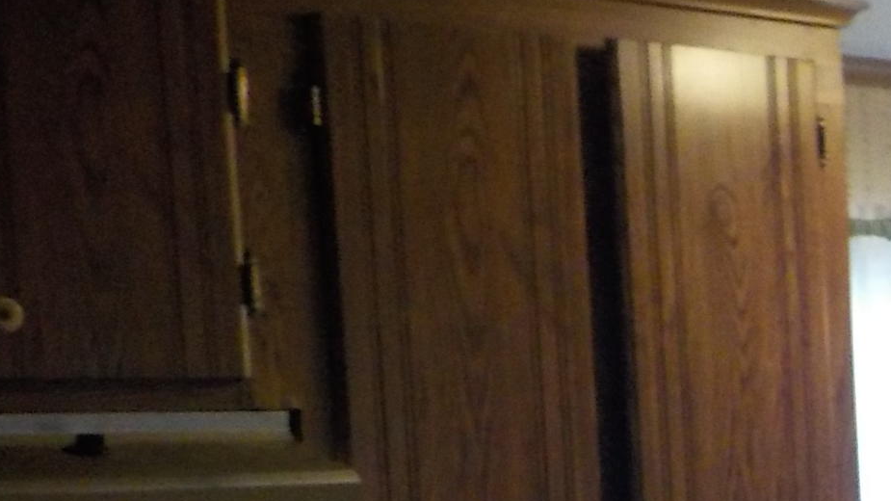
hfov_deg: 17.7
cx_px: 1402
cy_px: 603
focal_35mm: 106
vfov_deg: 11.2
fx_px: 2504
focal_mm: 4.1
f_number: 3.3
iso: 360
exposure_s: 1/30
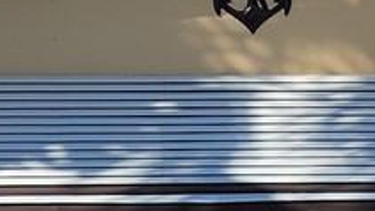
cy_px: 35
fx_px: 1890
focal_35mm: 190
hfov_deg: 11.2
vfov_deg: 6.4
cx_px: 405
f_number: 1.8
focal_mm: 6.4
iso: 12
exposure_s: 1/1406
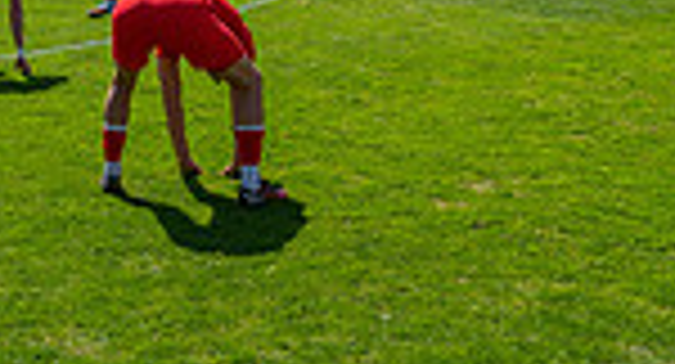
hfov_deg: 21.9
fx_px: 1737
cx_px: 198
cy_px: -118
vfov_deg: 11.6
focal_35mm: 98
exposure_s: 1/800
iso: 100
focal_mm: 24
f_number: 4
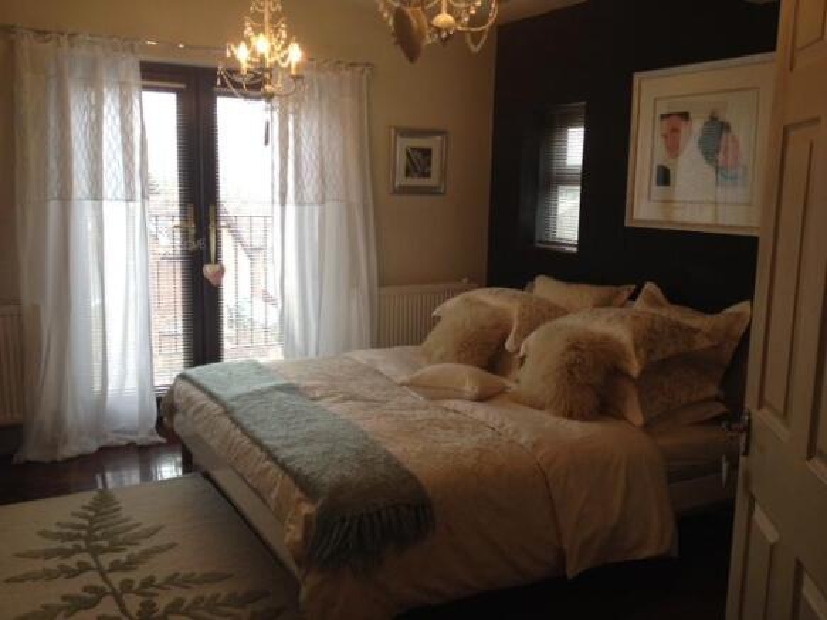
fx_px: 836
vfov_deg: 40.7
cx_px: 414
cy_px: 310
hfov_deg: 52.6
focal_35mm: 35
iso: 64
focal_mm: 4.28
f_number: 2.4
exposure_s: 1/60
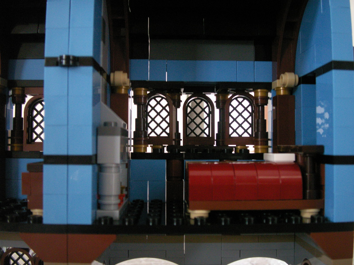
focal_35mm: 37
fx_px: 378
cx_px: 177
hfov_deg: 50.1
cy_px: 132
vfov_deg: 38.7
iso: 160
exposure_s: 1
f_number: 3.5
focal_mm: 7.7
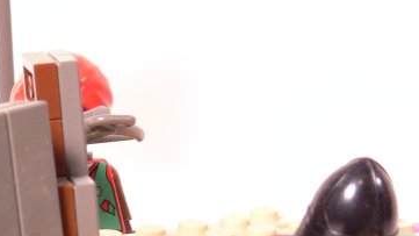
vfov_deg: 4.6
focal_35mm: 263
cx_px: -24
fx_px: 2922
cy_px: 177
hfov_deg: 8.2
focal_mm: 23.1
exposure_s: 1/4
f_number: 6.3
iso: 80
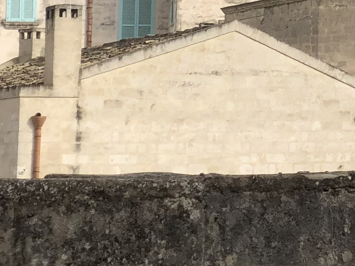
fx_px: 2328
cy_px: -233
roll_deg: +1.7
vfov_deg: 6.4
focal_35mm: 227
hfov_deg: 8.2
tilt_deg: +9.7
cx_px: 737
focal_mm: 6
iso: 16
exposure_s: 1/1185
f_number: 2.4
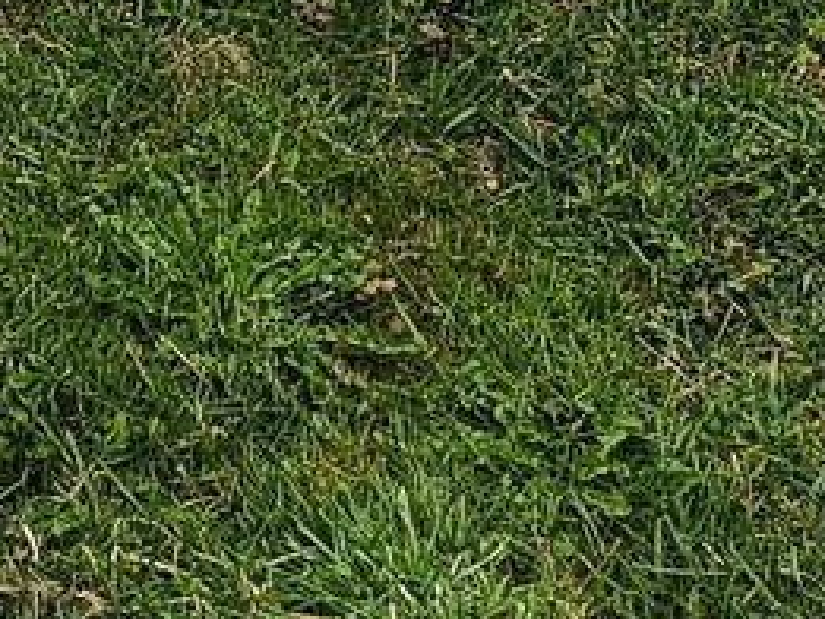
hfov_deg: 12.9
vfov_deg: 8.6
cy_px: -1172
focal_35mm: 147
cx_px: -307
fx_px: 3505
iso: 52
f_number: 1.88
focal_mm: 5.59
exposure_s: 1/513
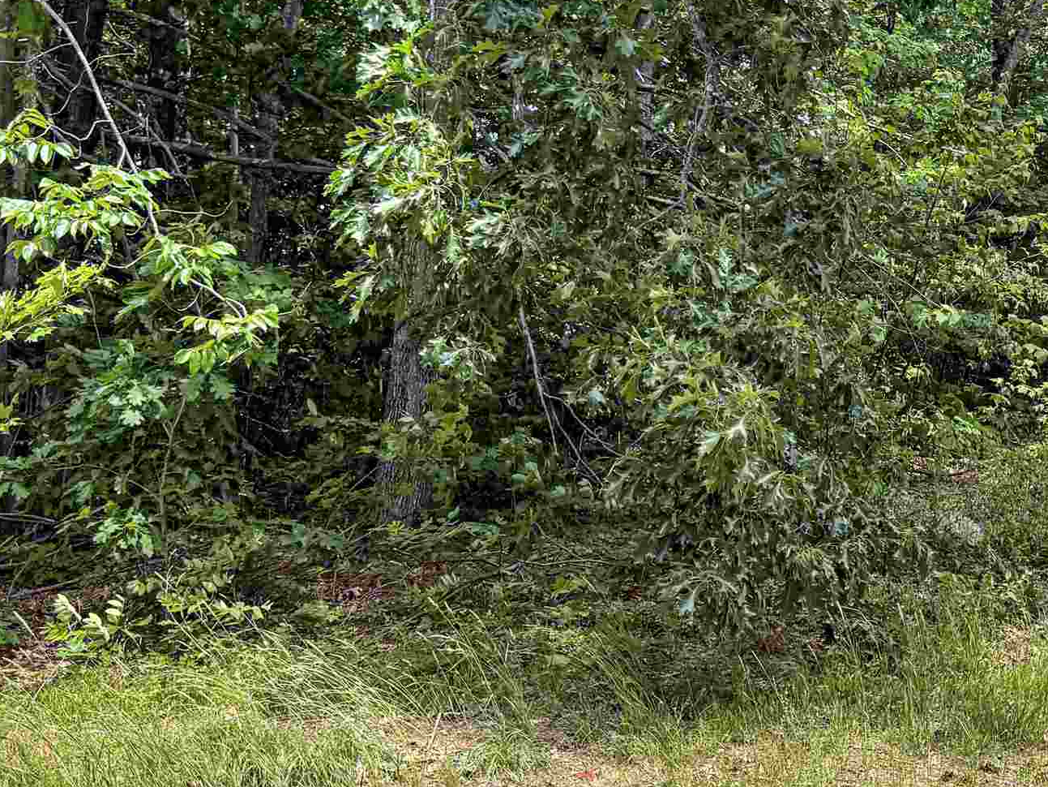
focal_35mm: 57
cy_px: 340
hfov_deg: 32.7
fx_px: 1726
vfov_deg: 25.6
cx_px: 862
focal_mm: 6.76
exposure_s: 1/1437
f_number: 1.78
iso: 80
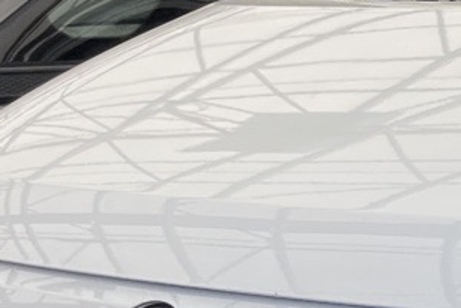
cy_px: 430
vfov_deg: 8.0
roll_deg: +1.3
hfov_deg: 10.6
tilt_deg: -10.5
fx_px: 2165
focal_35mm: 169
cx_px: 1065
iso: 50
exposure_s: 1/312
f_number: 1.6
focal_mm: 5.1
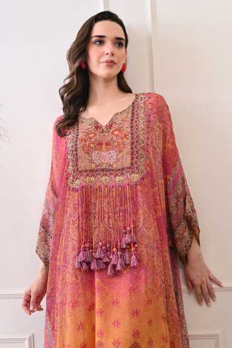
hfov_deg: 25.1
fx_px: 522
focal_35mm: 54
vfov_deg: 36.9
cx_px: 116
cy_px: 174
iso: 320
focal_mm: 54
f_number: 8
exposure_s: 1/160
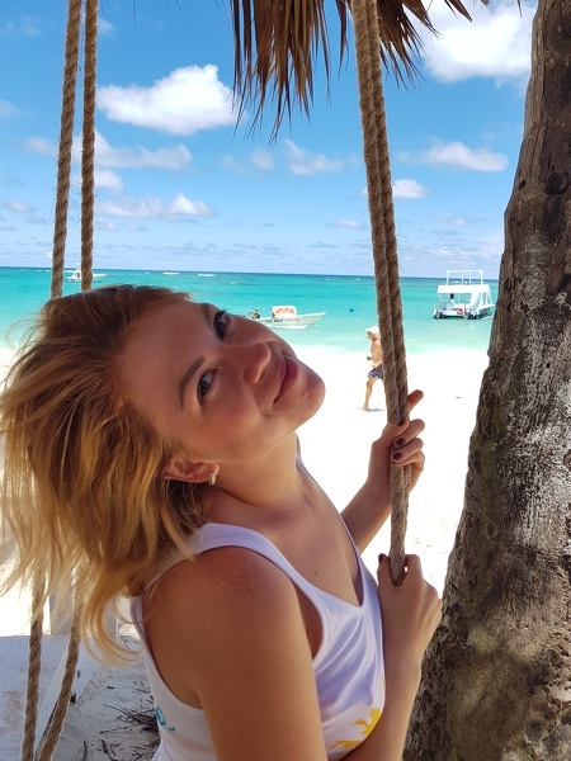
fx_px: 572
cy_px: 380
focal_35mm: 26
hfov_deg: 53.1
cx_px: 286
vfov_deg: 67.3
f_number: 1.7
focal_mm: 4.2
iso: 40
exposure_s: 1/1324
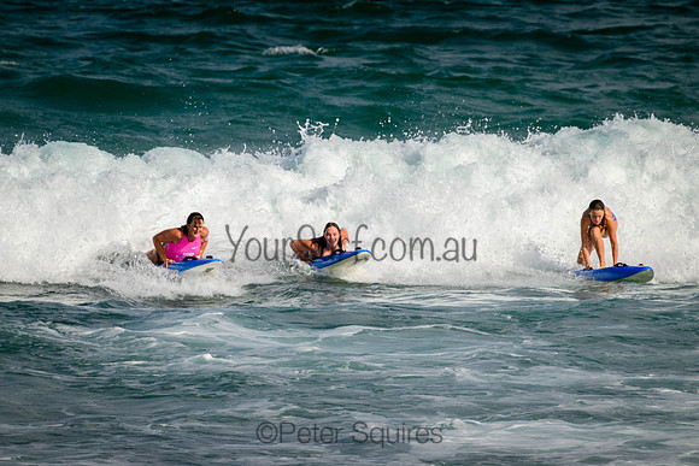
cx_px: 350
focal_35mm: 800
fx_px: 15536
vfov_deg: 1.7
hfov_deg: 2.6
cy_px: 233
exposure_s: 1/2000
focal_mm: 800
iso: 560
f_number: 11
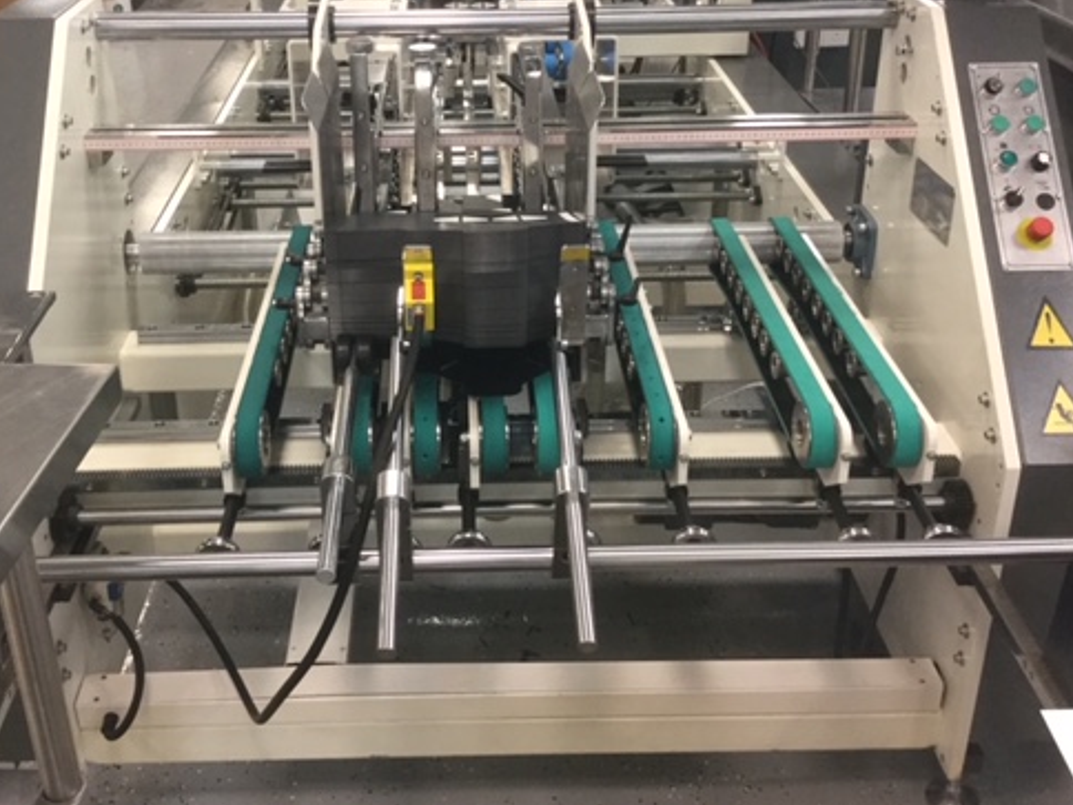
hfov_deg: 45.7
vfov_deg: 35.0
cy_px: 306
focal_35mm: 41
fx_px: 1271
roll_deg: -0.2
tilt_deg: -24.0
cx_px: 479
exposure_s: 1/30
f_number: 2.4
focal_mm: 3.3
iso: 100
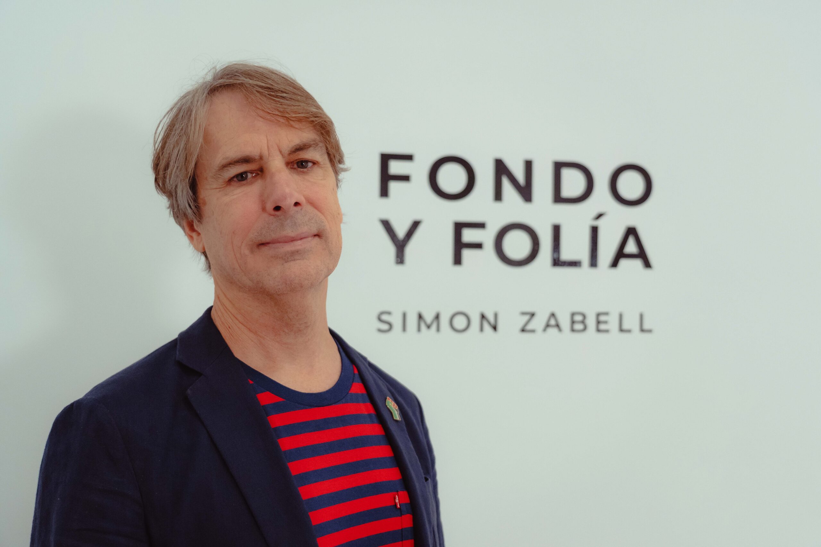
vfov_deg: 31.9
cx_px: 410
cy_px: 274
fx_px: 958
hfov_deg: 46.4
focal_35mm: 42
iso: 3200
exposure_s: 1/1000
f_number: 4
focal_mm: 42
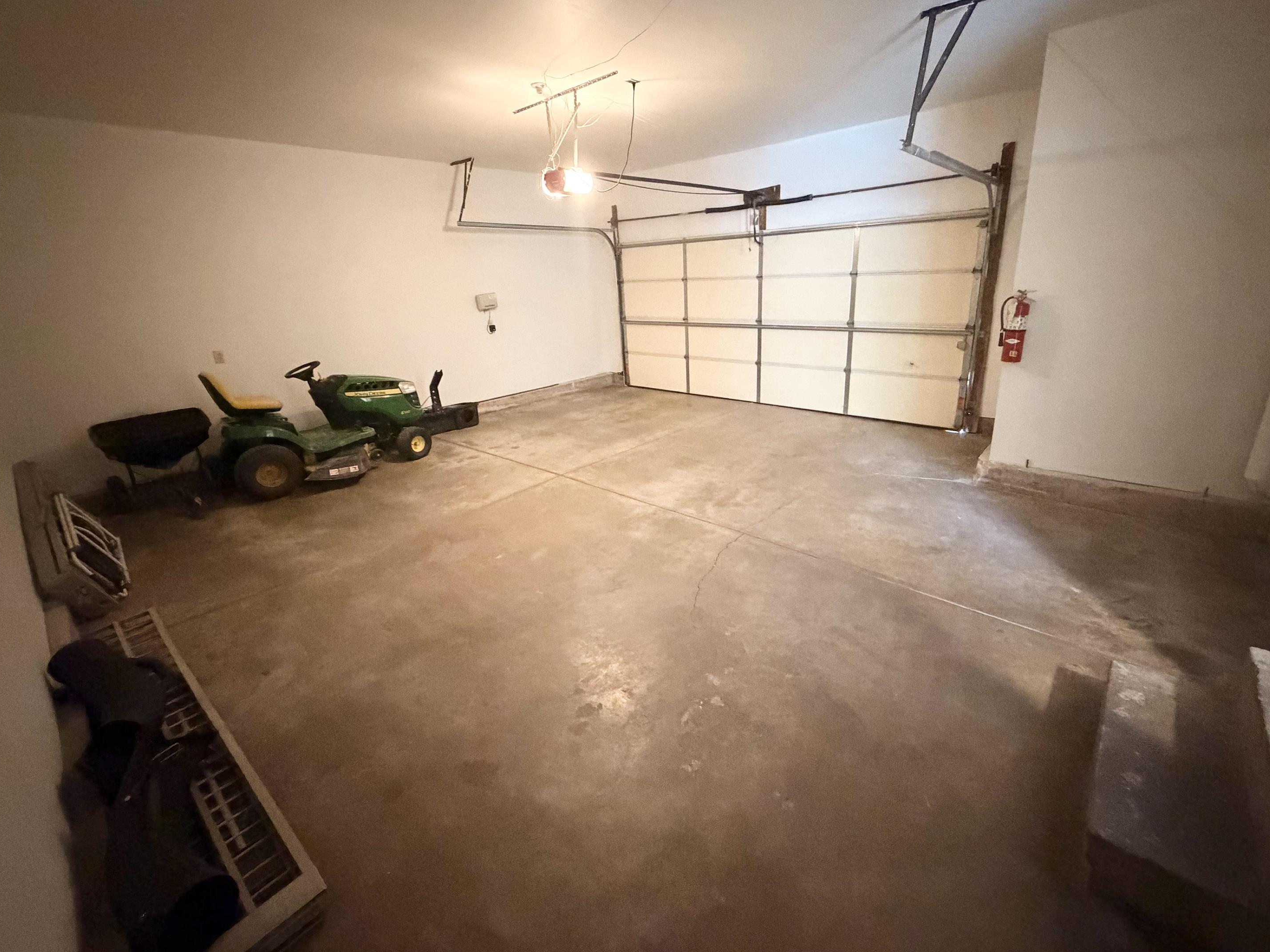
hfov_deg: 98.1
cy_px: 446
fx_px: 550
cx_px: 667
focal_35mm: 15
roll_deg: +2.6
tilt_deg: -17.2
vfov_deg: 81.6
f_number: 2.2
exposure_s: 1/30
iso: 1250
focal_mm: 2.22
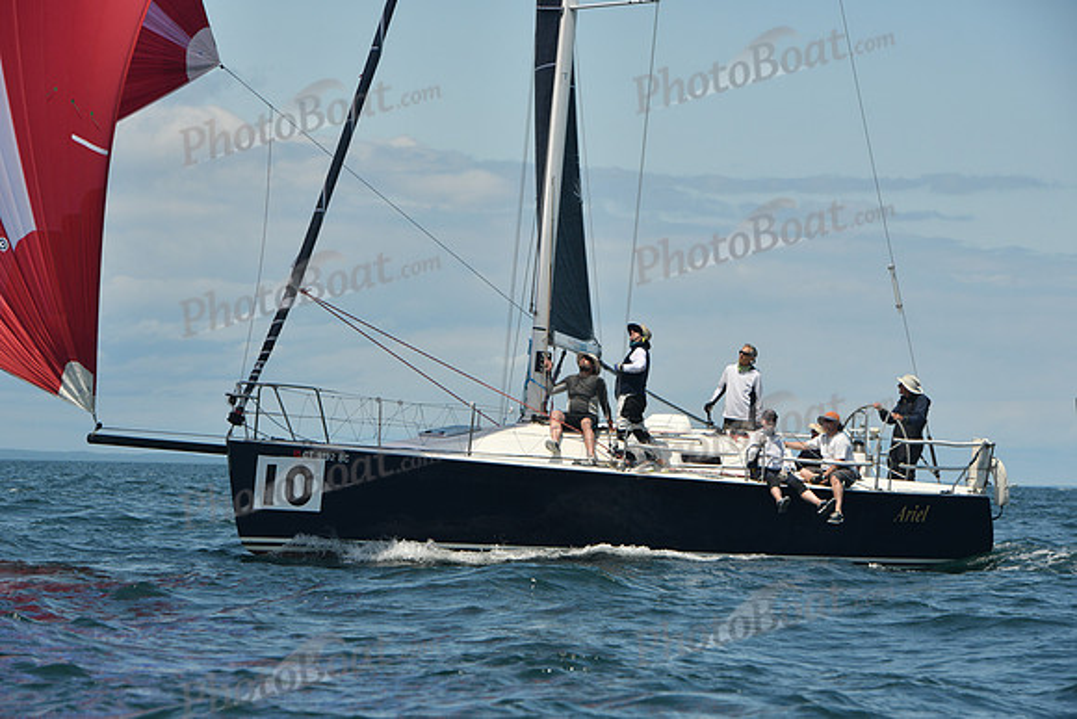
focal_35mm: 150
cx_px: 538
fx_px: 4488
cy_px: 360
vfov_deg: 9.2
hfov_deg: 13.7
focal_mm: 150
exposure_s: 1/640
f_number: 9
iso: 320
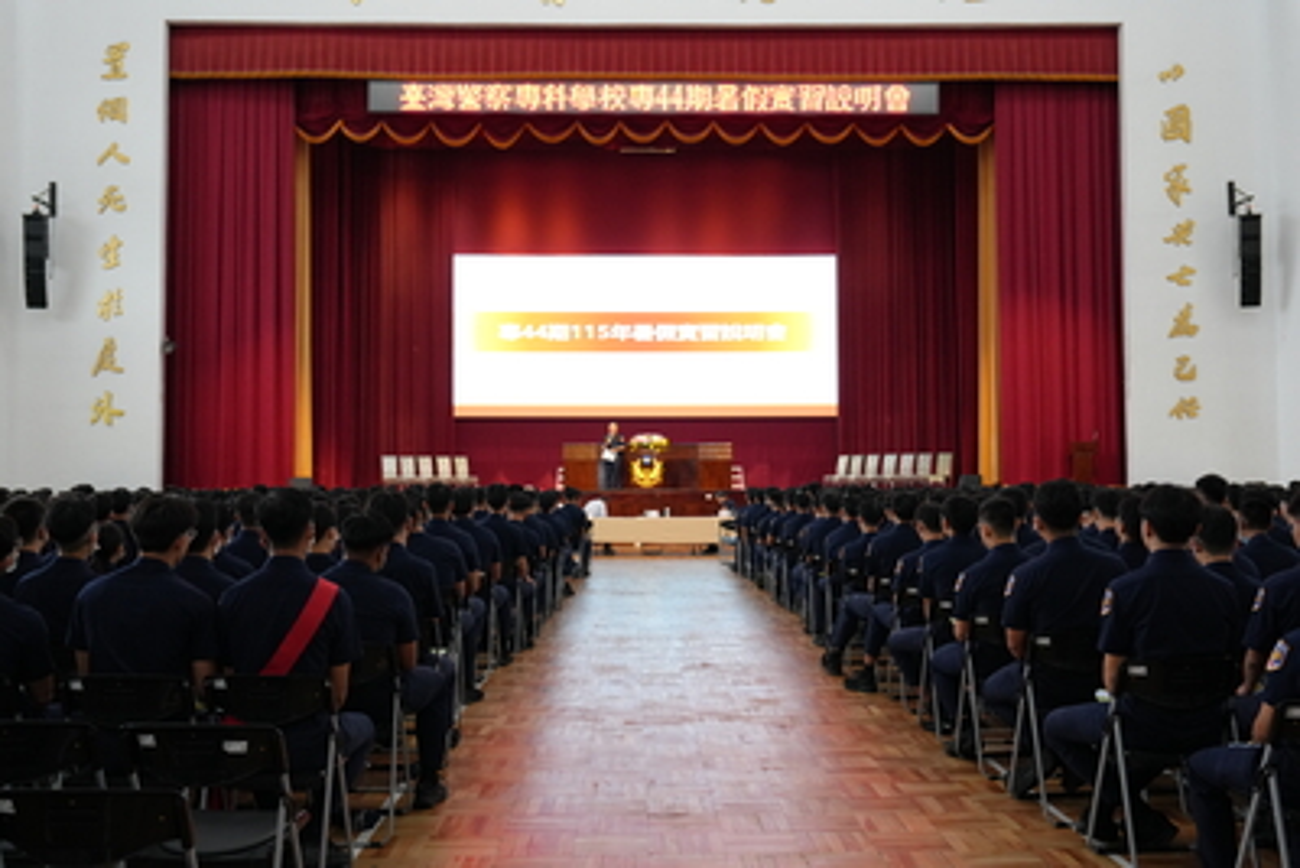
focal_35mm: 35
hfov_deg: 54.4
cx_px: 650
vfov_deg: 37.9
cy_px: 434
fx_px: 1264
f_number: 5
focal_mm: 35
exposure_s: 1/160
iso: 3200
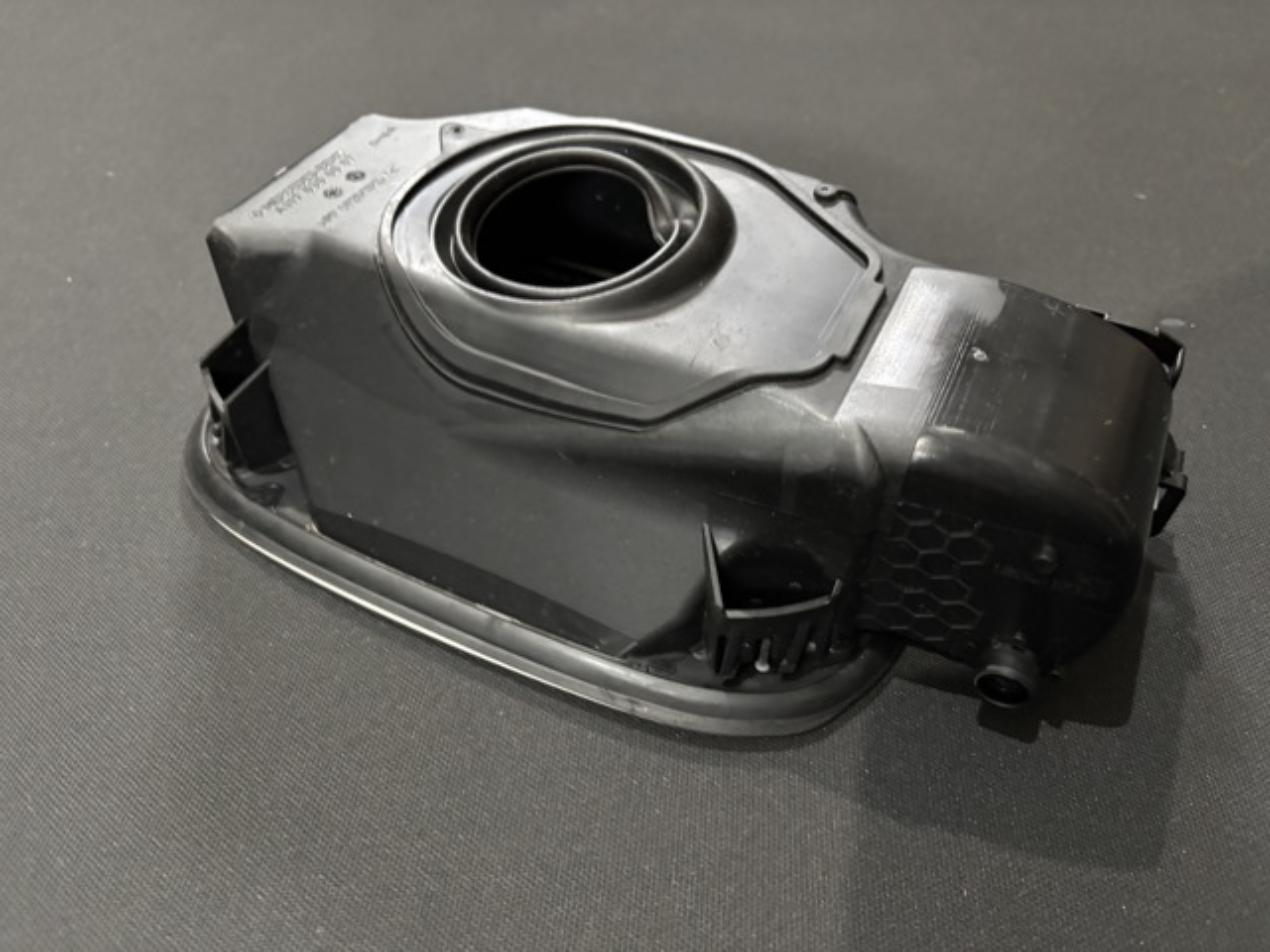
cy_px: 476
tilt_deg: -46.3
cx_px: 635
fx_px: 954
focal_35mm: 26
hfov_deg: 67.3
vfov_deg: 53.1
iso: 500
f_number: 1.6
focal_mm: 5.96
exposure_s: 1/25
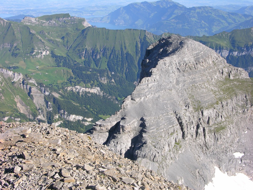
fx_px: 336
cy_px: 95
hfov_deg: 41.2
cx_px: 126
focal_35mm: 46
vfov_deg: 31.5
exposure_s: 1/156
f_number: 5.9
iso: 50
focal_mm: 11.6
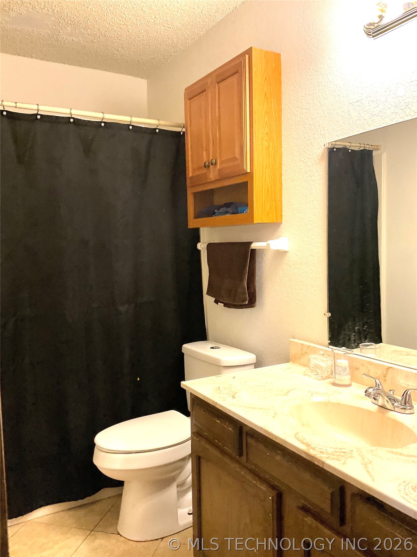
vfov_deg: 61.7
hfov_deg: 48.2
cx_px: 208
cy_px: 278
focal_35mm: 29
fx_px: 466
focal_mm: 3
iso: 200
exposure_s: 1/60
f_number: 1.8
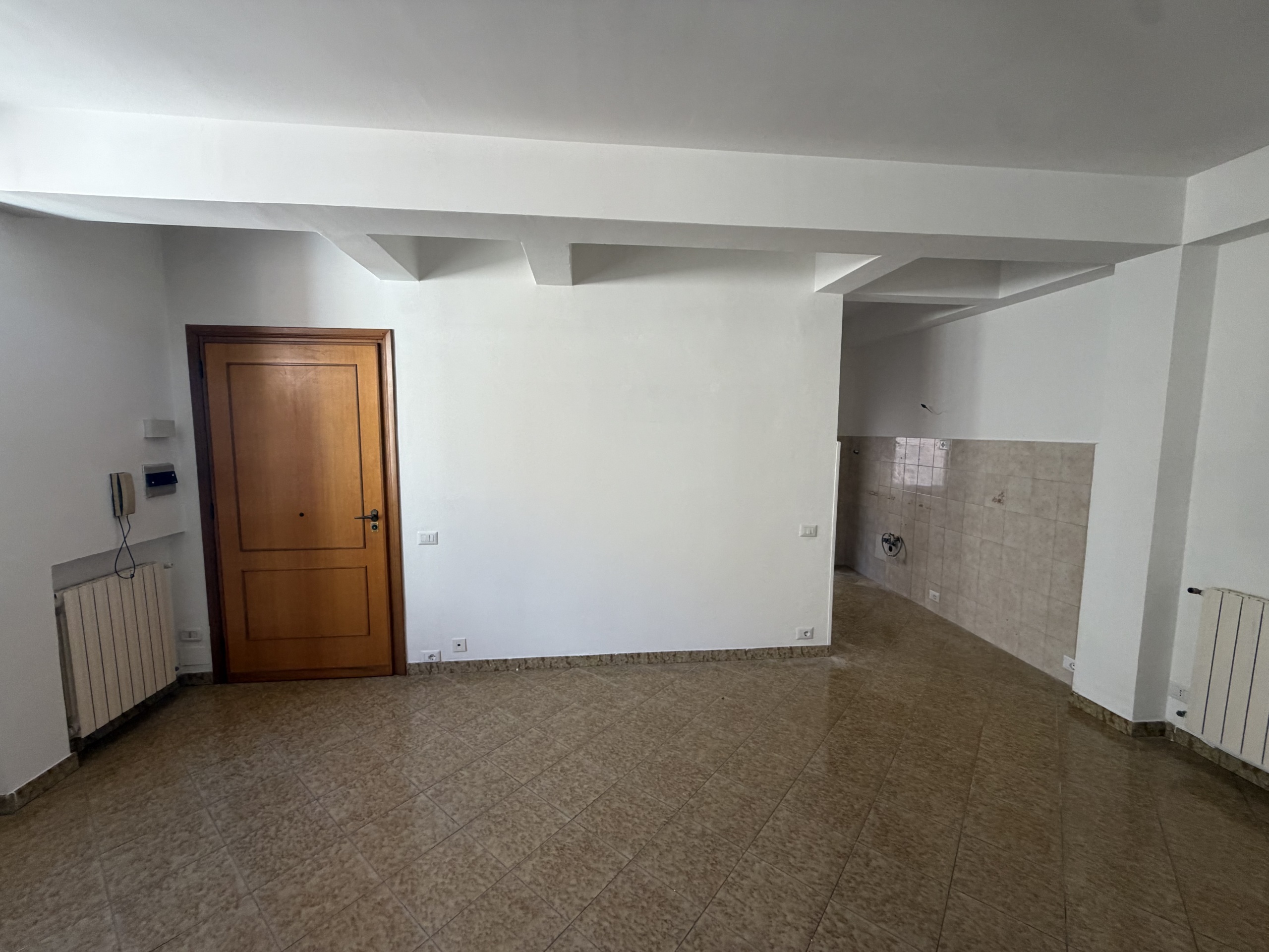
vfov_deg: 85.7
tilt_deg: -6.1
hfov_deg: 102.1
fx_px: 513
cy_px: 476
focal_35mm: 14
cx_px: 634
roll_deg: -0.3
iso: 200
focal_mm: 2.22
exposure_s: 1/121
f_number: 2.2
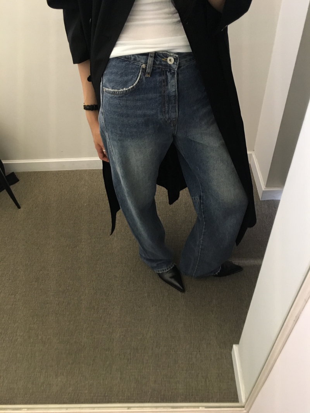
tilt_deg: -47.2
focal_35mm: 29
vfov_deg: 61.7
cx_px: 155
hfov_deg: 48.2
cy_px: 206
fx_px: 346
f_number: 2.2
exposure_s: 1/24
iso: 200
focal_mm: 4.15
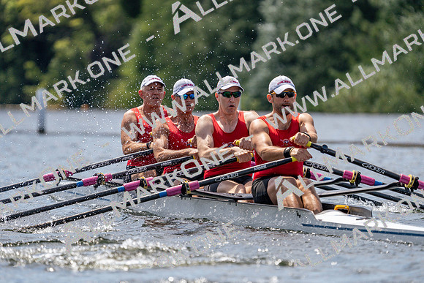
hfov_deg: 4.9
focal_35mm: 422
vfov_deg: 3.3
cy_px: 142
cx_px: 212
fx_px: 4971
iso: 320
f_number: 6.3
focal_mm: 422
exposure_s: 1/2000
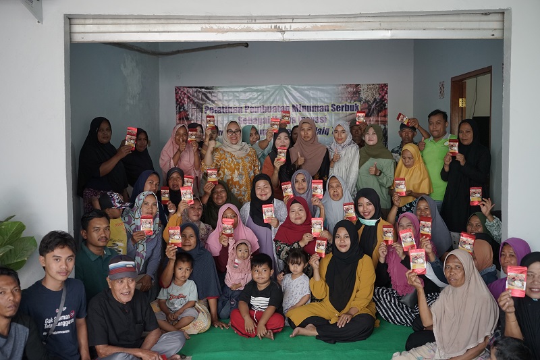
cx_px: 270
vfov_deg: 31.9
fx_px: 630
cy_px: 180
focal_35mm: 42
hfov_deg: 46.4
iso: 1250
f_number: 4
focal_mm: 42
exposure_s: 1/125
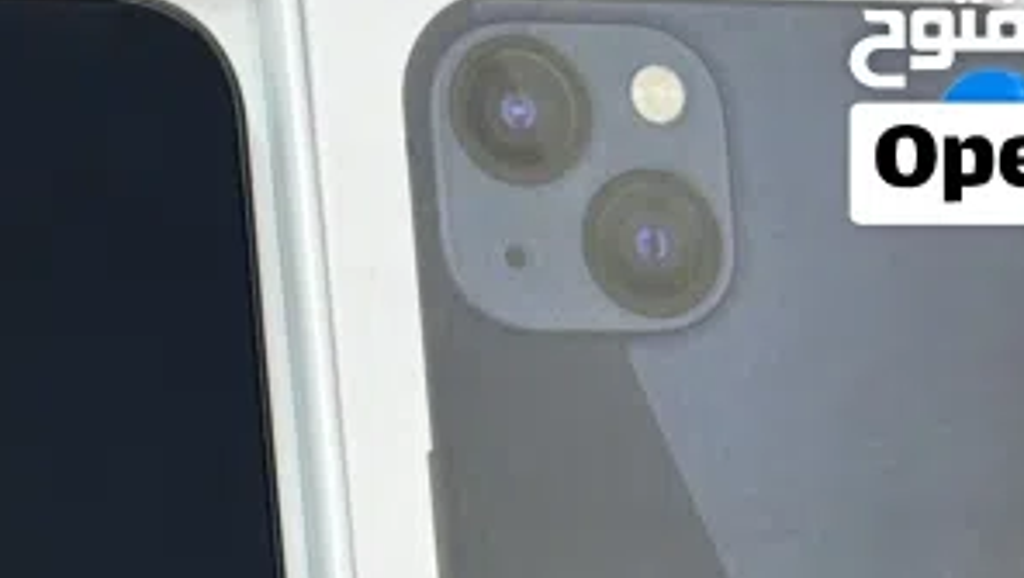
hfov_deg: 18.9
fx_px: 3070
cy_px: 723
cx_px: 329
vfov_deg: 10.5
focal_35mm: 113
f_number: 1.78
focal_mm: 6.76
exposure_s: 1/100
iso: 64
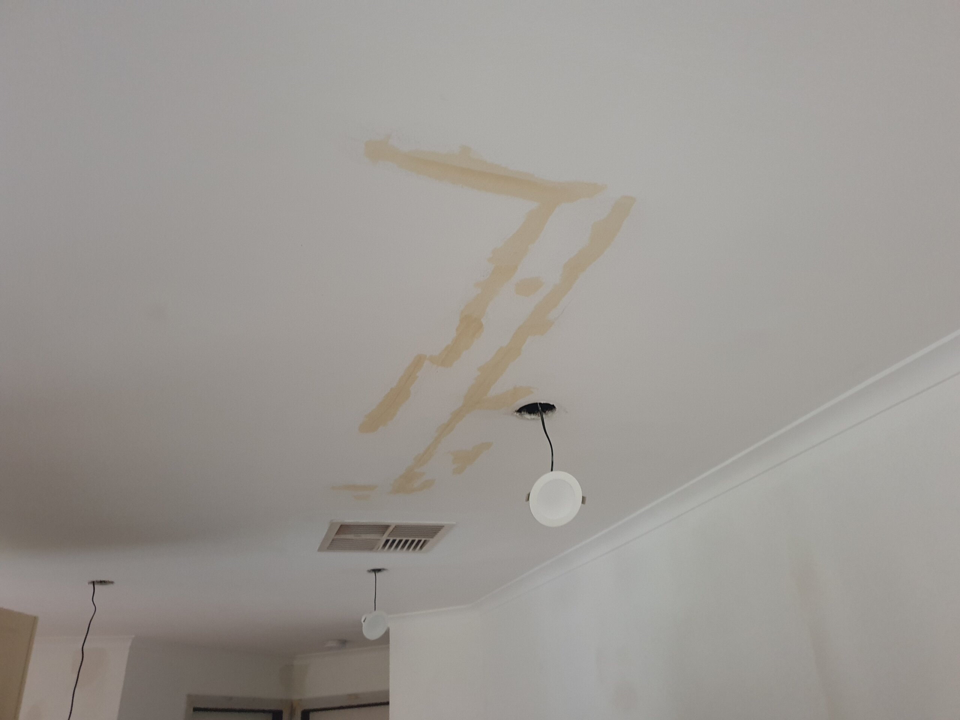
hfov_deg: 67.3
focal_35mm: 26
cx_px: 480
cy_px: 360
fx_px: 721
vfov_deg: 53.1
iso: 250
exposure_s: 1/16
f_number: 1.5
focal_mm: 4.3
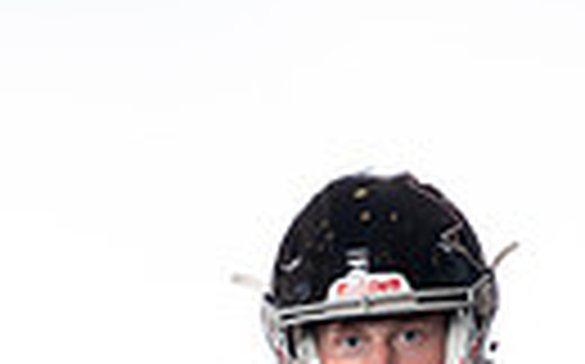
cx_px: 351
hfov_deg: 14.1
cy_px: 971
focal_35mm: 148
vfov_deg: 8.0
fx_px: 2358
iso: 400
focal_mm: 42
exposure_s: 1/250
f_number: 4
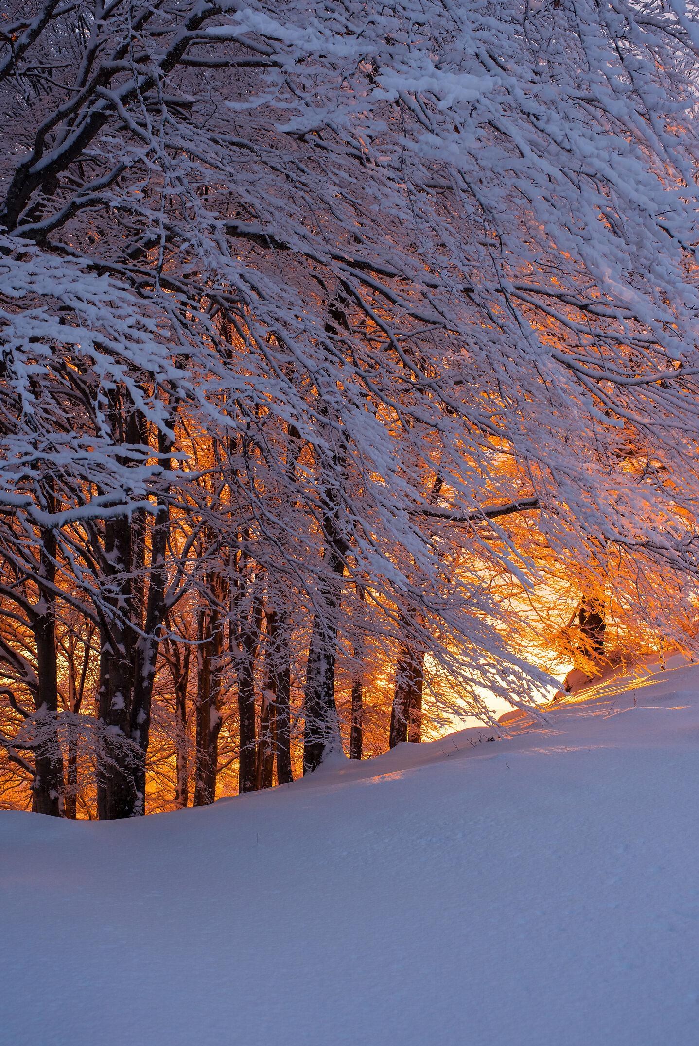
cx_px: 327
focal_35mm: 39
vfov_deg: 49.5
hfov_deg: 34.2
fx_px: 1135
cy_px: 481
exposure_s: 1/200
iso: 200
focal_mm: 35
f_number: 5.6
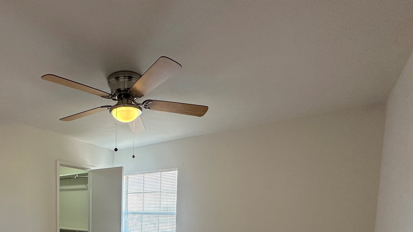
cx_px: 131
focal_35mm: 23
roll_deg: -1.2
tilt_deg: -5.0
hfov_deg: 75.7
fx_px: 252
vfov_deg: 42.9
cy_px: 230
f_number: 2.2
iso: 160
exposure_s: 1/120
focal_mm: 2.22
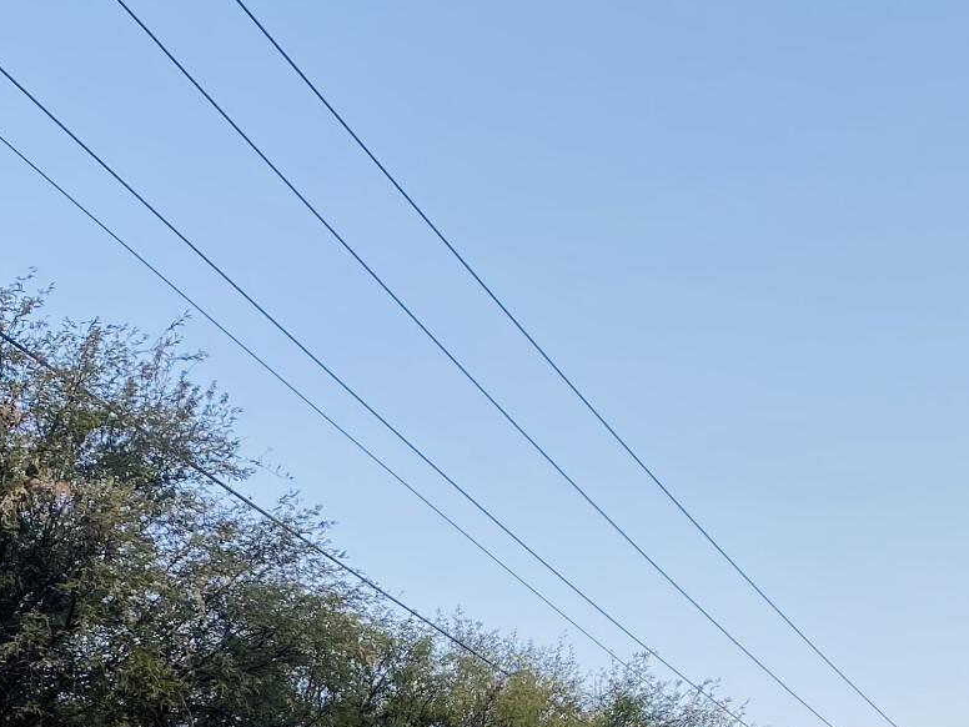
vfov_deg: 20.1
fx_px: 1876
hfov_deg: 28.9
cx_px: 405
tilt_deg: +13.3
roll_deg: +1.0
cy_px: 946
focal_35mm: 67
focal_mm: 4.25
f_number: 1.8
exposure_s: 1/333
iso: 32
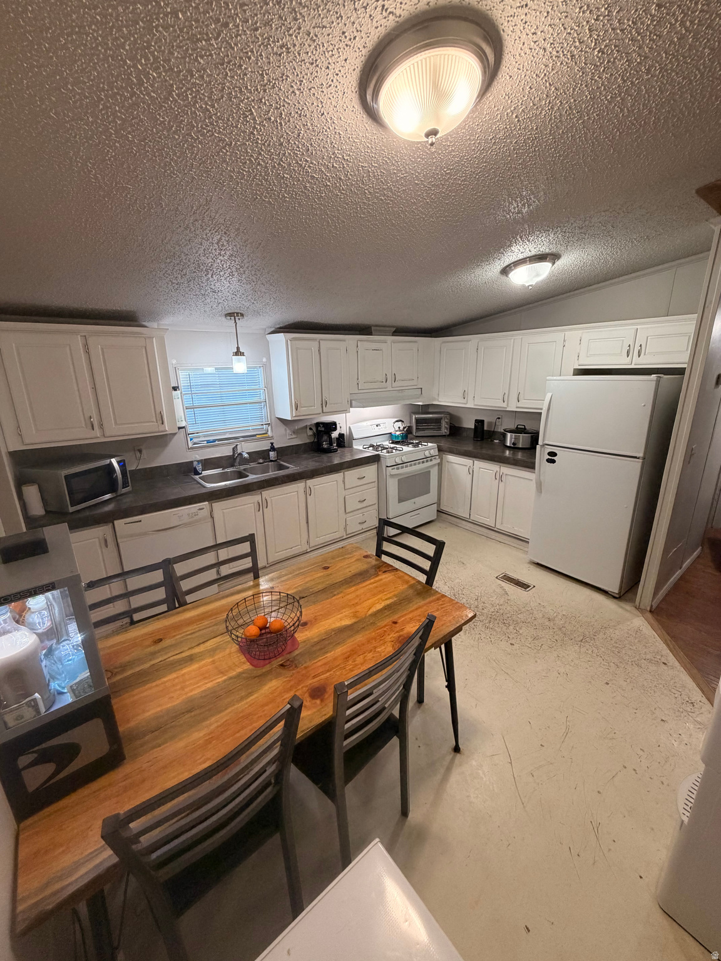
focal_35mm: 14
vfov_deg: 102.1
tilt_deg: -16.4
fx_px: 389
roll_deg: +1.3
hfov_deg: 85.7
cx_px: 360
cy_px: 480
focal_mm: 2.22
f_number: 2.2
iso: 250
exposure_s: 1/60
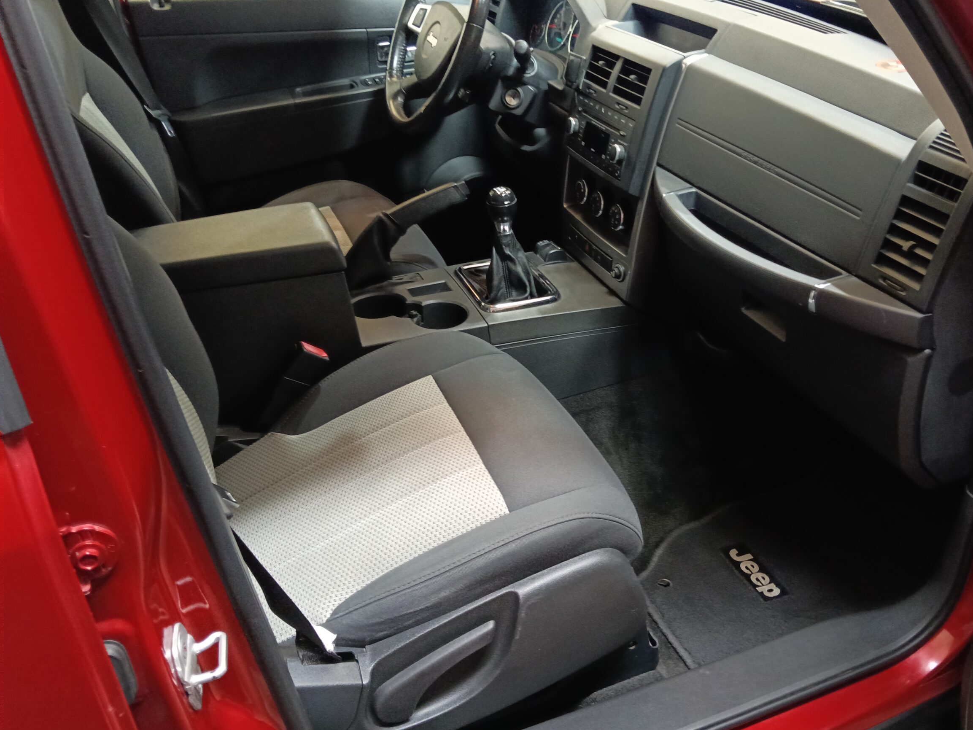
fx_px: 843
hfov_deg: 59.8
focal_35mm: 30
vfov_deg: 46.8
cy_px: 345
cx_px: 537
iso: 1000
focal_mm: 3.98
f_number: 16
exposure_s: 1/25
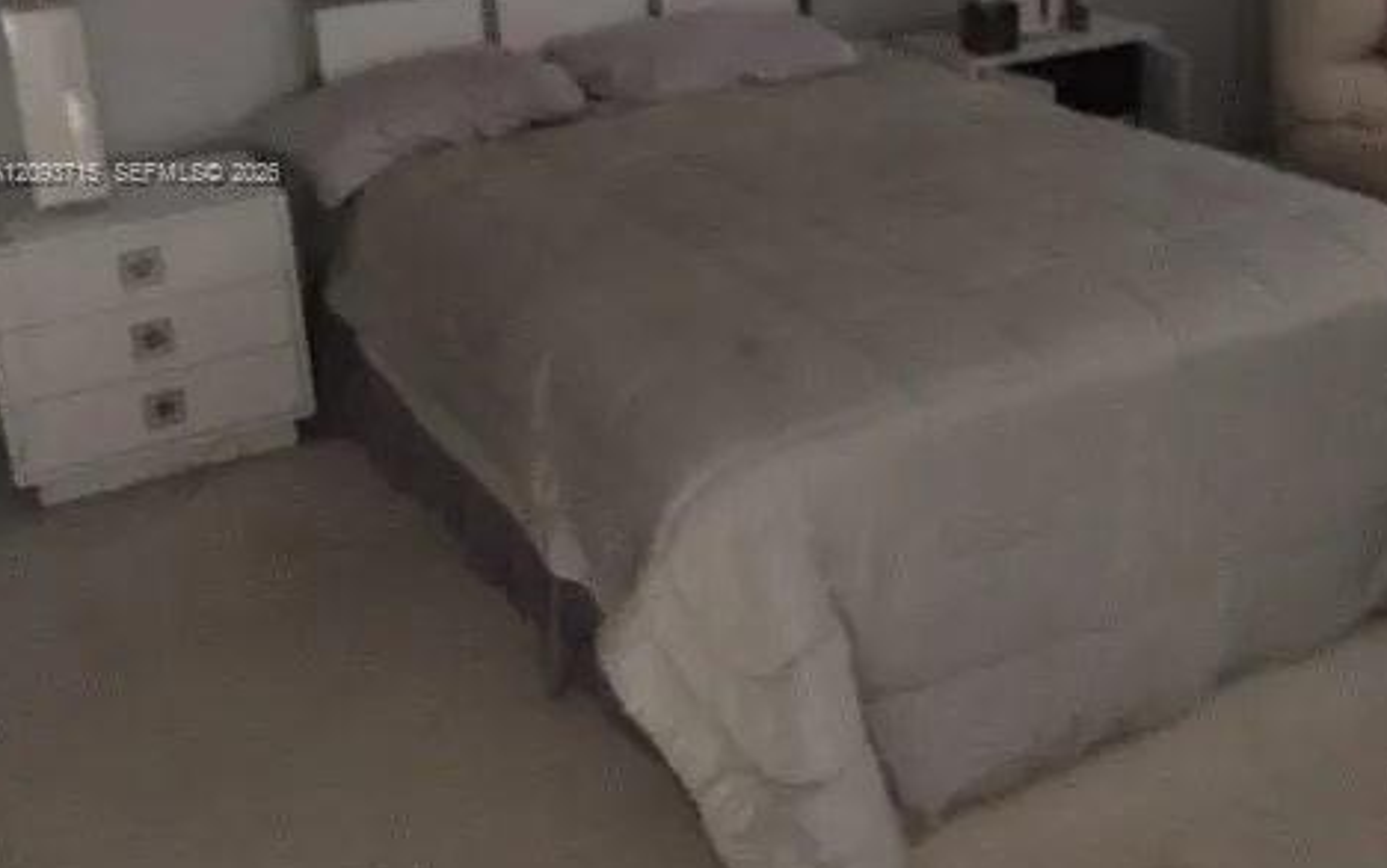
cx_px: 696
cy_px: 175
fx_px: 1588
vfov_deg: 29.9
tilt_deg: -16.0
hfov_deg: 47.2
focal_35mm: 42
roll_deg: +2.8
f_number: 2.2
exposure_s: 1/15
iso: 1250
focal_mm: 4.15
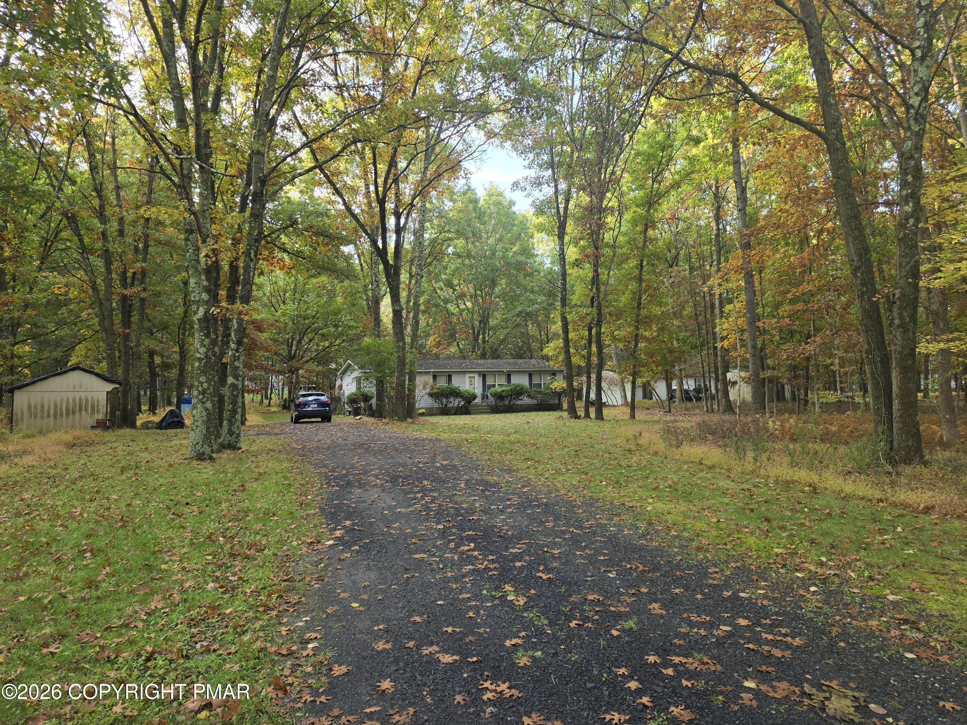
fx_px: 643
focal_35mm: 23
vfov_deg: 58.9
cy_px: 362
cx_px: 484
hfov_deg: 73.9
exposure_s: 1/180
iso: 80
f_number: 1.7
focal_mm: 6.3
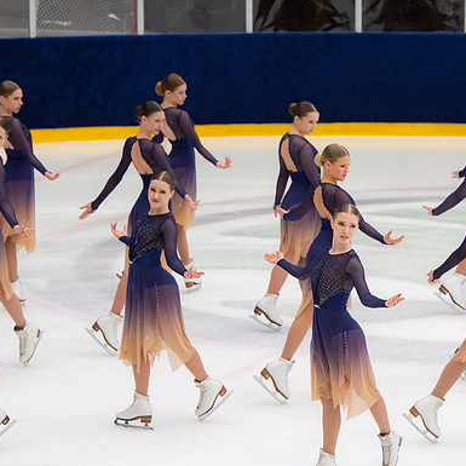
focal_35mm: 250
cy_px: 233
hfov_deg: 7.0
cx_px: 343
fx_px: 3808
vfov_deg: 7.0
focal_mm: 130
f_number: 5.6
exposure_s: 1/320
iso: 1400
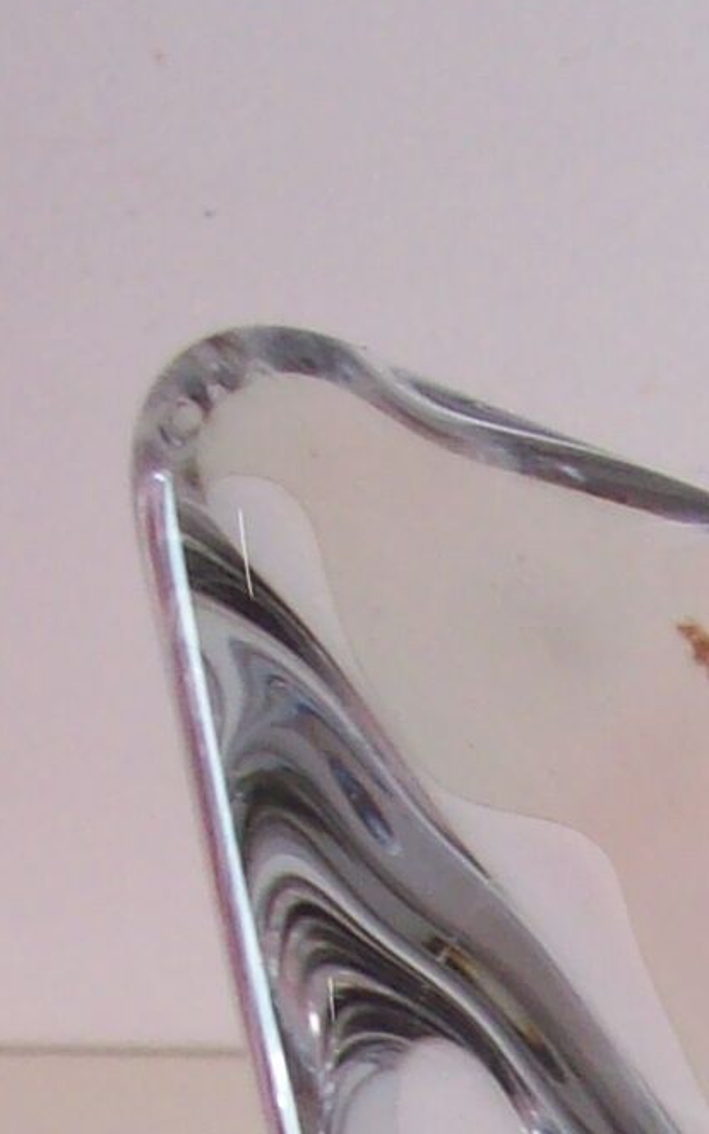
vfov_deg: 12.1
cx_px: 1271
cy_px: 1792
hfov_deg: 7.8
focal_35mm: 164
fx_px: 5068
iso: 80
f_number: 2.7
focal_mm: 6
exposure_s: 1/64
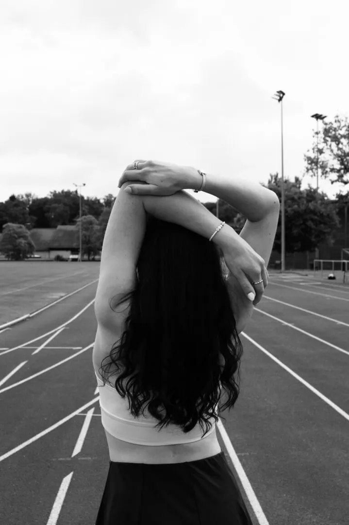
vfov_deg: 46.4
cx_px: 174
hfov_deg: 31.9
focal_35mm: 42
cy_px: 262
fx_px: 611
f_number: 8
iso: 100
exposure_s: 1/100
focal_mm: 28
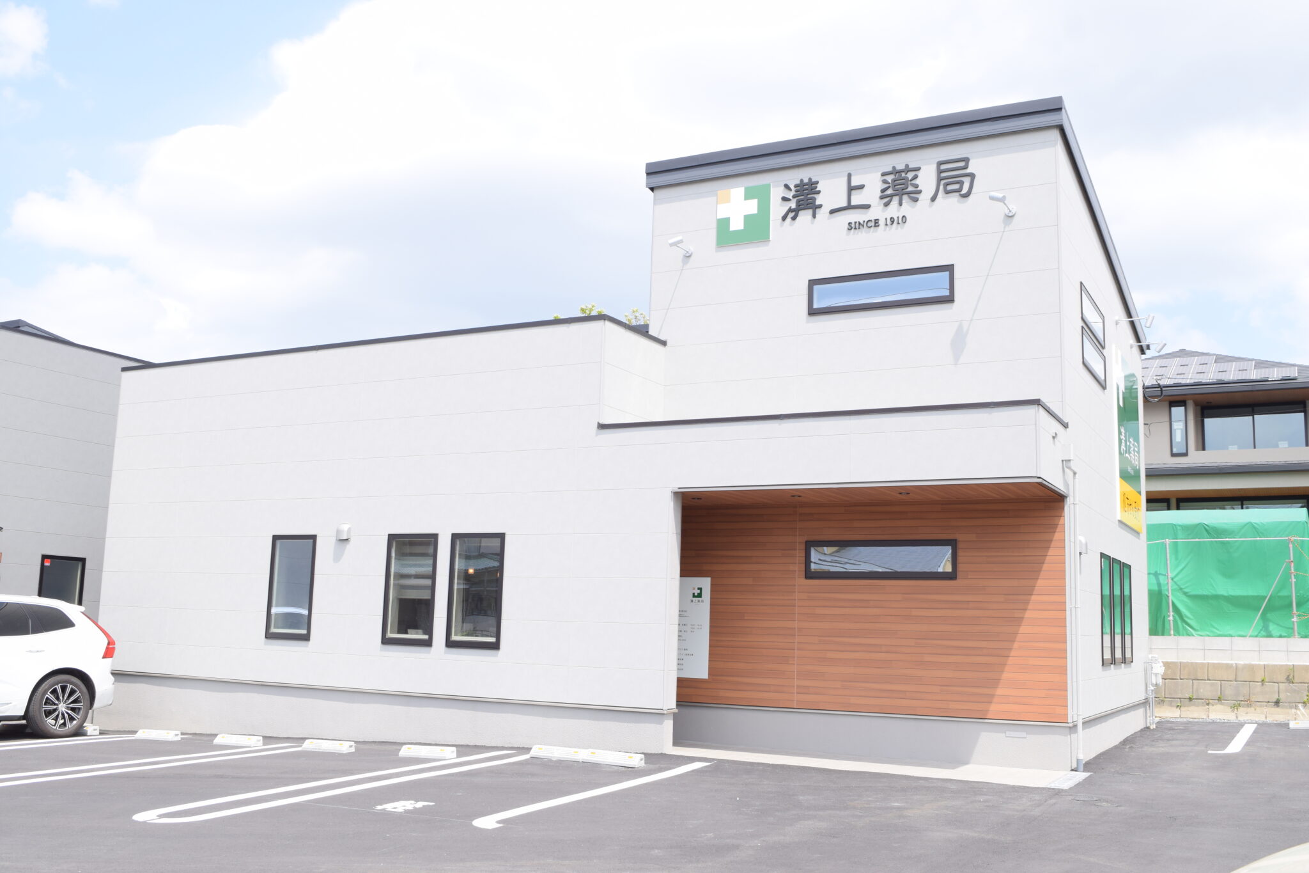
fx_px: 1254
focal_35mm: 34
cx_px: 654
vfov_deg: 38.4
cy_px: 436
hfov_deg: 55.1
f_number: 8
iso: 200
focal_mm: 23
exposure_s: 1/250
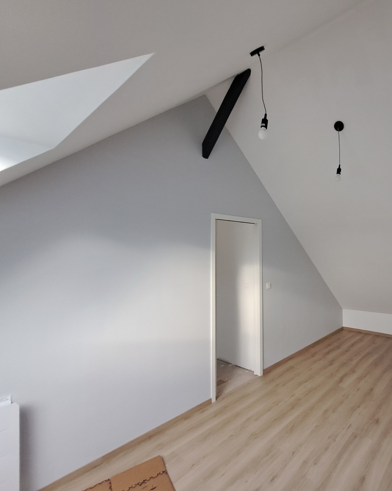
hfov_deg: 70.6
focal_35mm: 17
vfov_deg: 89.6
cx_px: 304
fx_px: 247
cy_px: 246
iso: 160
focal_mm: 1.74
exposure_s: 1/50
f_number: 2.2
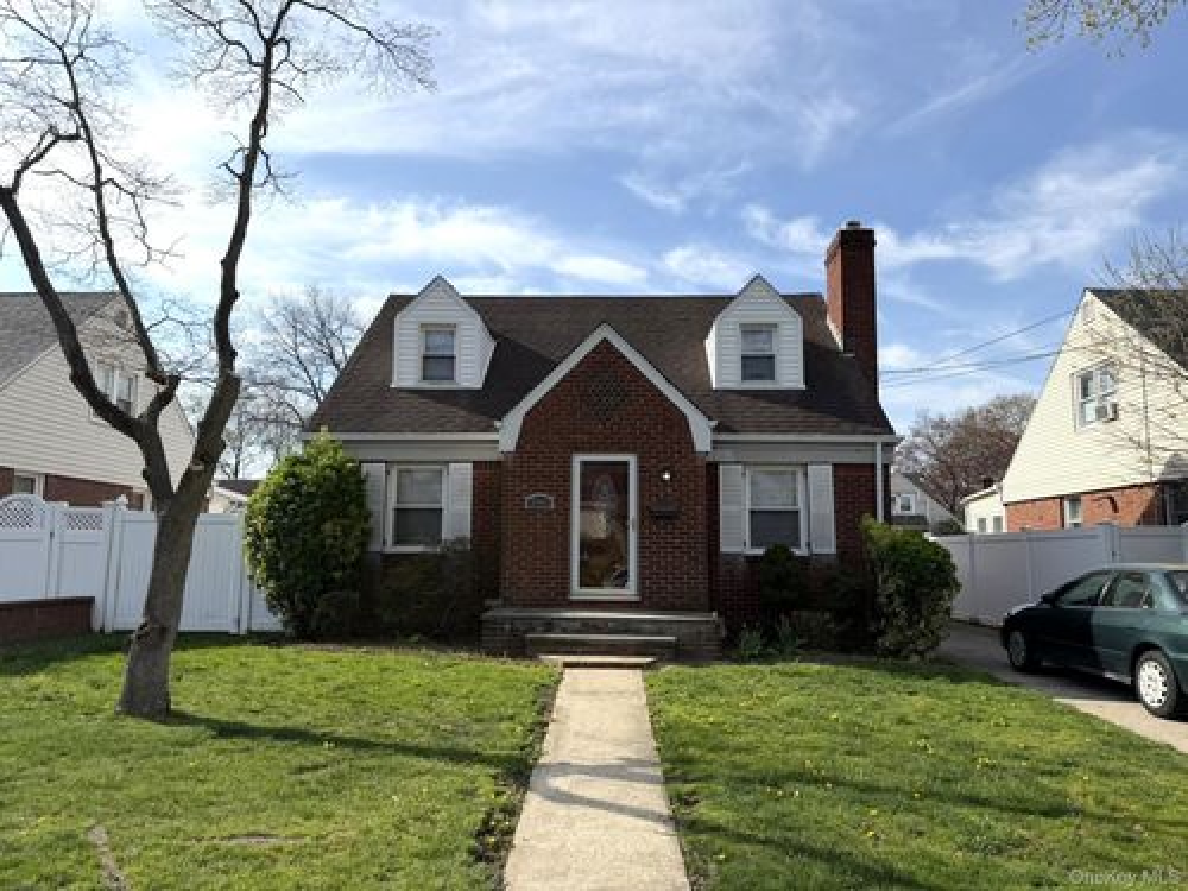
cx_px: 594
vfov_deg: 56.8
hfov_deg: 71.6
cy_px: 446
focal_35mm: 24
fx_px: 824
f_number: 1.78
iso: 80
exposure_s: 1/5714
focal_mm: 6.76
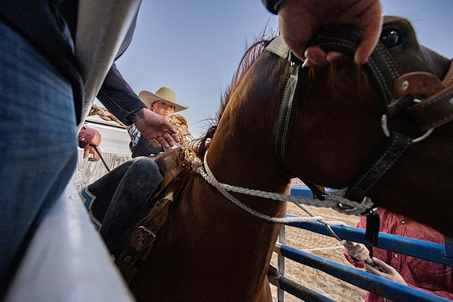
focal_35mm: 15
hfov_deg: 100.4
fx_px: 189
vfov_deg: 77.4
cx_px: 226
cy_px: 151
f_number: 4
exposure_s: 1/500
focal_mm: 15
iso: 5000
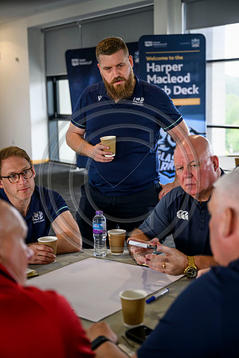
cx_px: 120
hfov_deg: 24.6
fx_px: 548
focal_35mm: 55
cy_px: 179
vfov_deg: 36.2
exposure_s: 1/500
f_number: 3.2
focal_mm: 55
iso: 2000
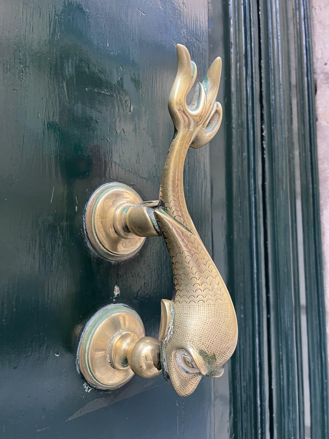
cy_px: 220
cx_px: 164
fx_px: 329
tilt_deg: +7.1
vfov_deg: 67.3
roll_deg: +0.5
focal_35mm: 26
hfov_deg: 53.1
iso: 125
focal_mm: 5.7
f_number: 1.5
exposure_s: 1/74
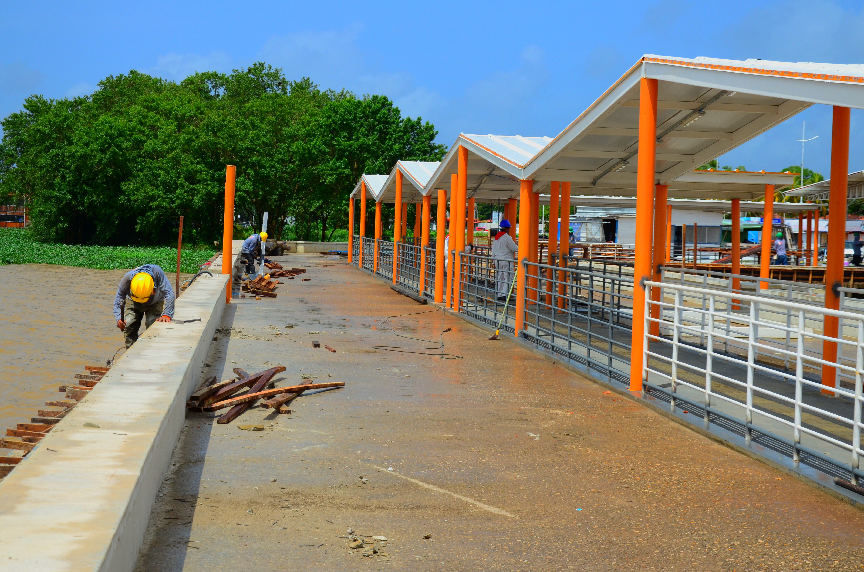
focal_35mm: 68
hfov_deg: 29.9
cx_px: 432
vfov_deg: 20.1
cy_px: 286
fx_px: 1617
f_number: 4.8
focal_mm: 45
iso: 500
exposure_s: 1/2000
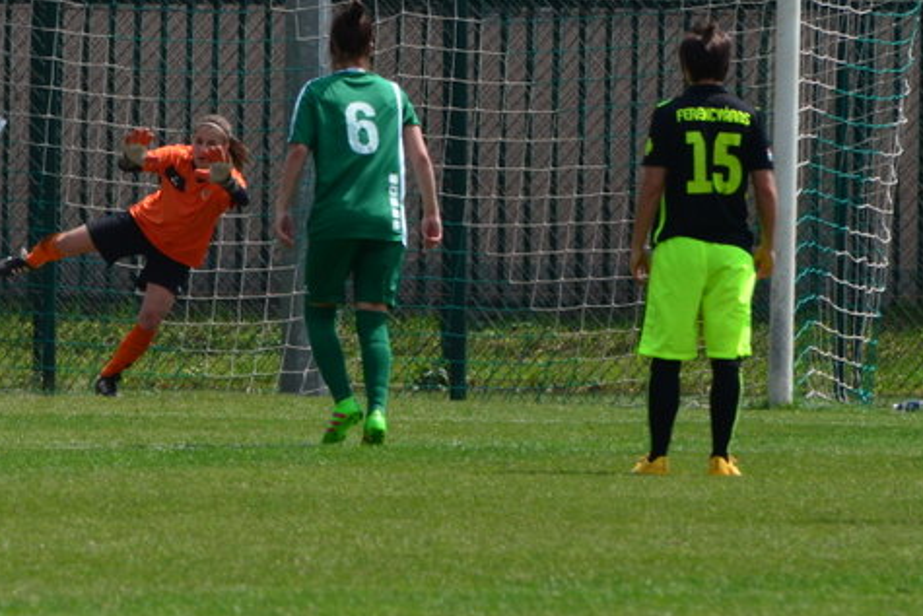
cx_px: -16
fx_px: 24235
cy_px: 318
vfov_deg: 1.5
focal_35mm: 945
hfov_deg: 2.2
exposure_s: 1/1000
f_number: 11
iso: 500
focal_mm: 300
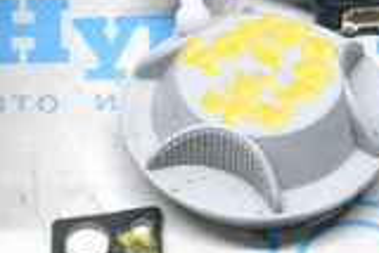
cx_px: 225
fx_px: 2834
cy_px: 164
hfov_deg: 7.6
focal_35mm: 269
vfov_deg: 5.1
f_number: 9
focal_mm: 28
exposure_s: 1/160
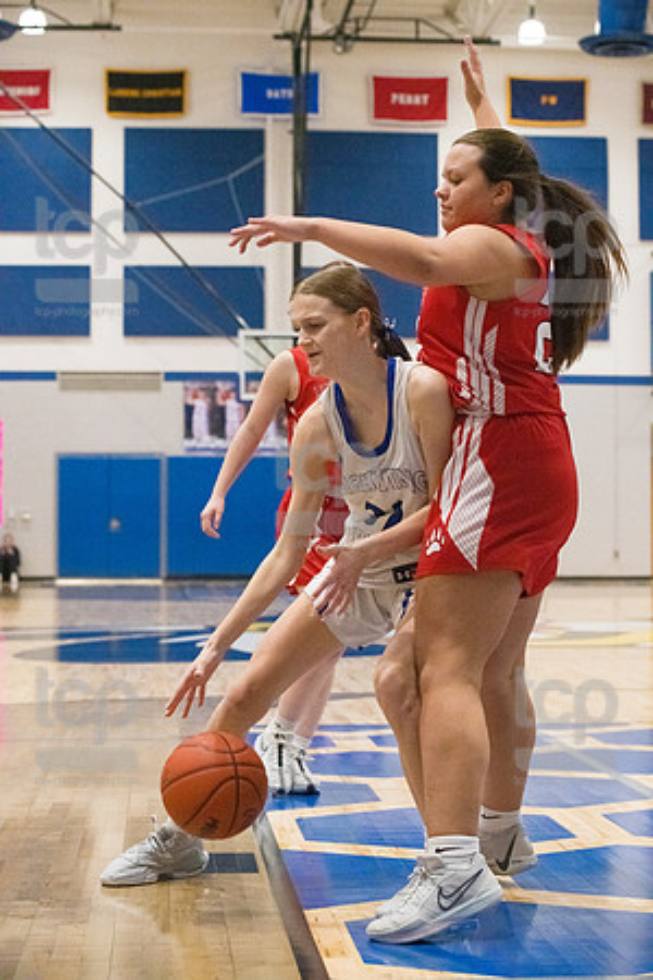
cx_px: 326
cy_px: 490
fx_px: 1904
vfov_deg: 28.8
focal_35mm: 70
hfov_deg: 19.5
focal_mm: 70
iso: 10000
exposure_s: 1/1600
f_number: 4.5
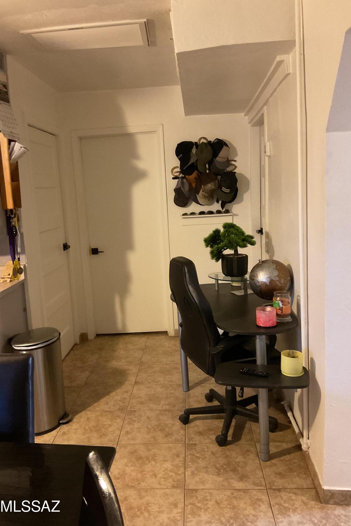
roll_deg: +2.7
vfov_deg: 60.3
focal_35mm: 31
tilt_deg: -9.2
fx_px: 453
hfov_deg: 42.2
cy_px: 261
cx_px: 152
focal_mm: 3
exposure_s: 1/30
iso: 500
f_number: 1.8
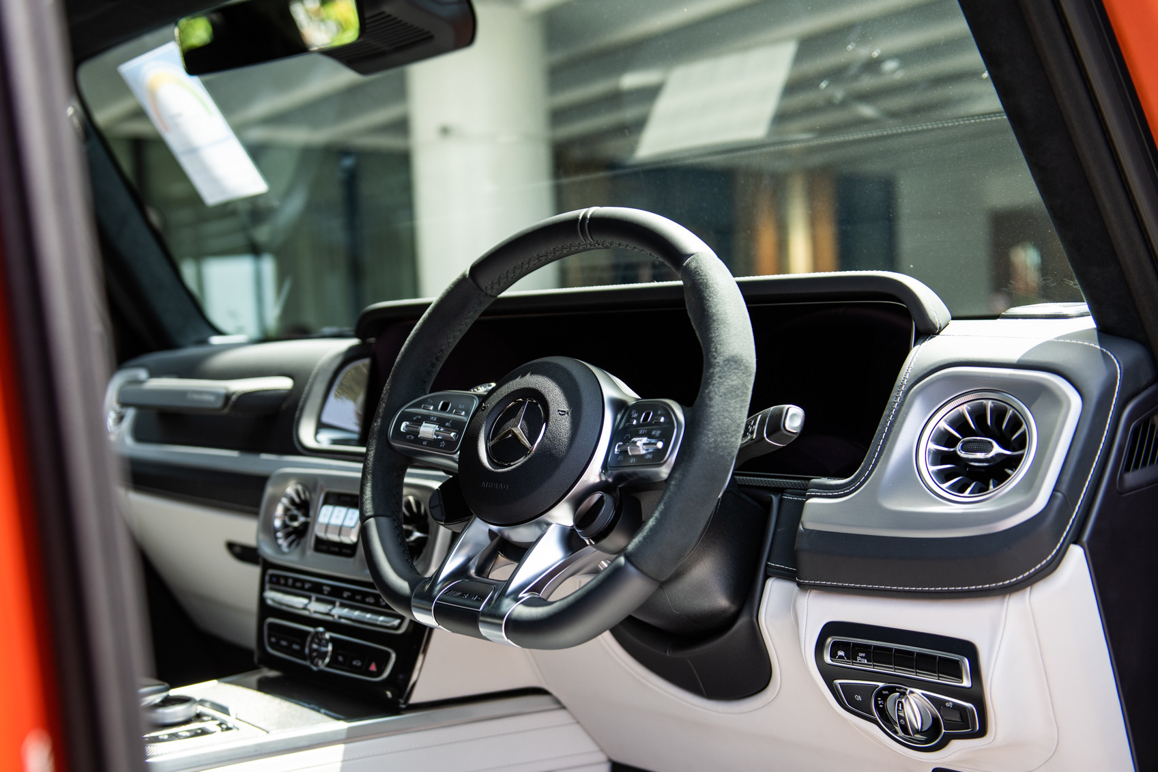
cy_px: 427
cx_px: 518
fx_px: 1383
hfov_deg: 45.4
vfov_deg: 31.2
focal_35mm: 43
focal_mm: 38
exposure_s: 1/200
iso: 250
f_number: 3.5
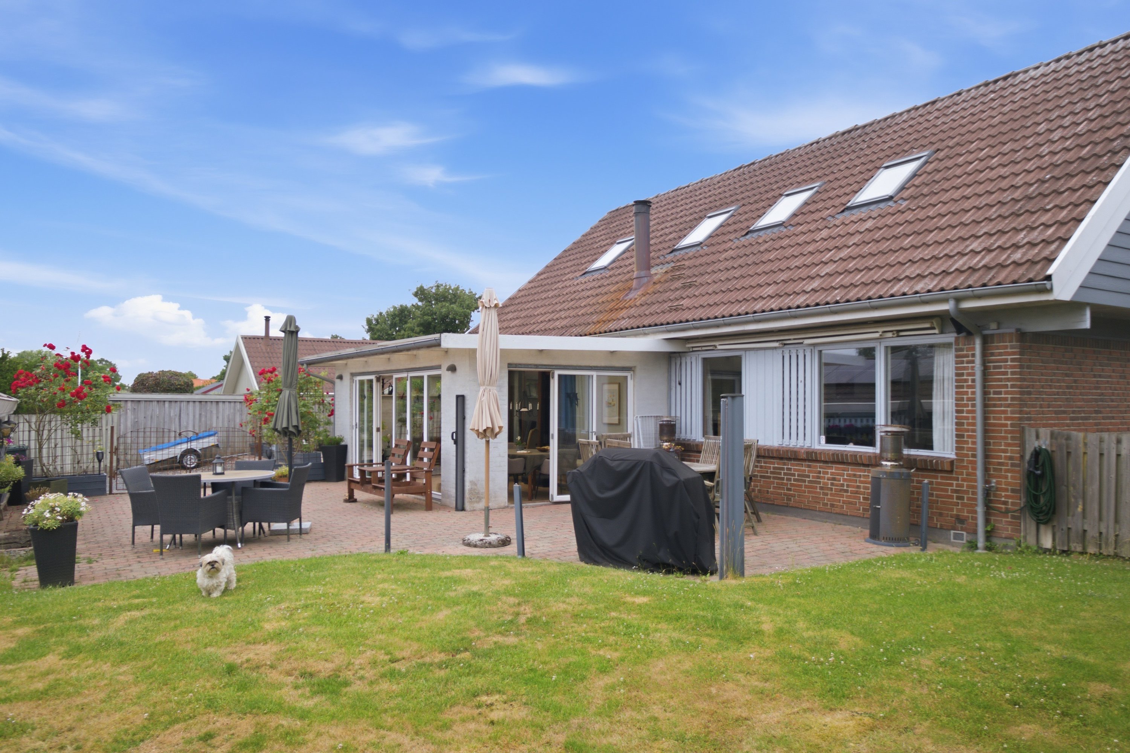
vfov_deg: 53.1
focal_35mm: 24
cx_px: 565
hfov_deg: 73.7
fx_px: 753
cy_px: 376
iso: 200
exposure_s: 1/320
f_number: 4
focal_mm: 15.9
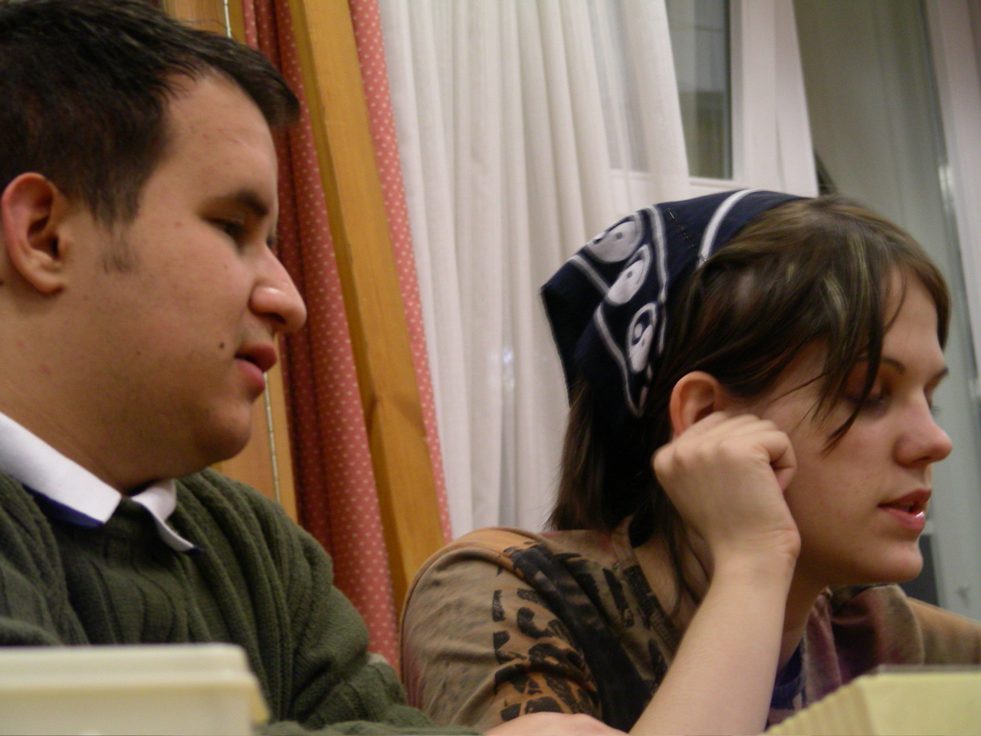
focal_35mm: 113
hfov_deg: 17.4
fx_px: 3202
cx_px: 490
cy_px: 368
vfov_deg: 13.1
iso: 200
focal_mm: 18.9
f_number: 3.5
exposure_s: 1/6.9
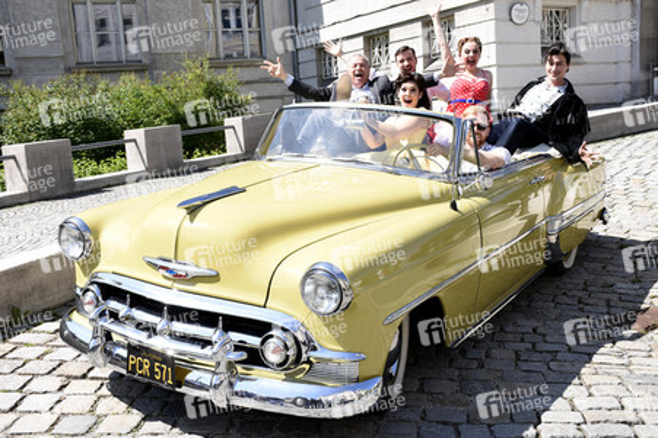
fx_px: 712
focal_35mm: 39
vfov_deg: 34.2
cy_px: 219
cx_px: 329
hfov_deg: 49.6
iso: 100
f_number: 6.3
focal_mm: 26
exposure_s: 1/160
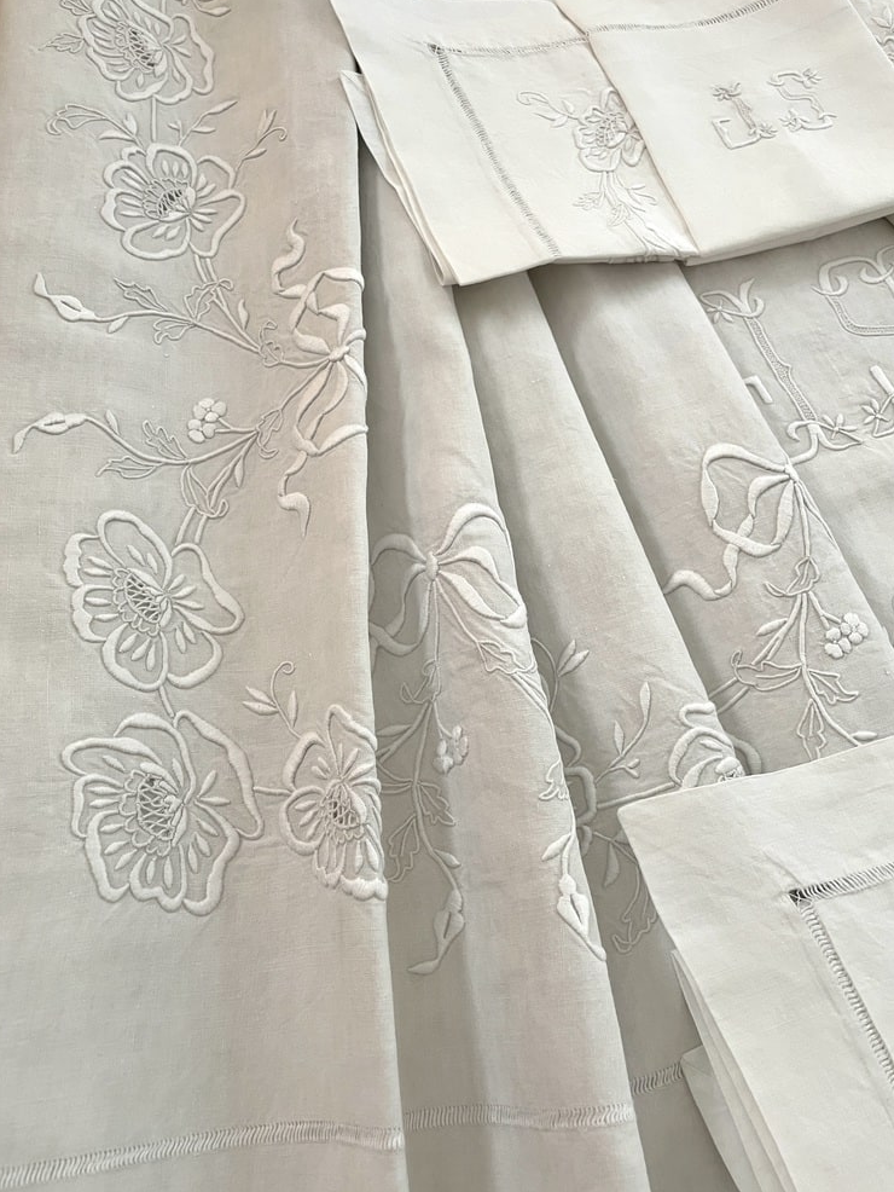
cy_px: 574
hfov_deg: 51.4
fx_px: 929
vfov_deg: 65.3
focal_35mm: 27
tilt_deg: -66.3
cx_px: 452
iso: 64
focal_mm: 4.2
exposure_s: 1/50
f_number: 1.6
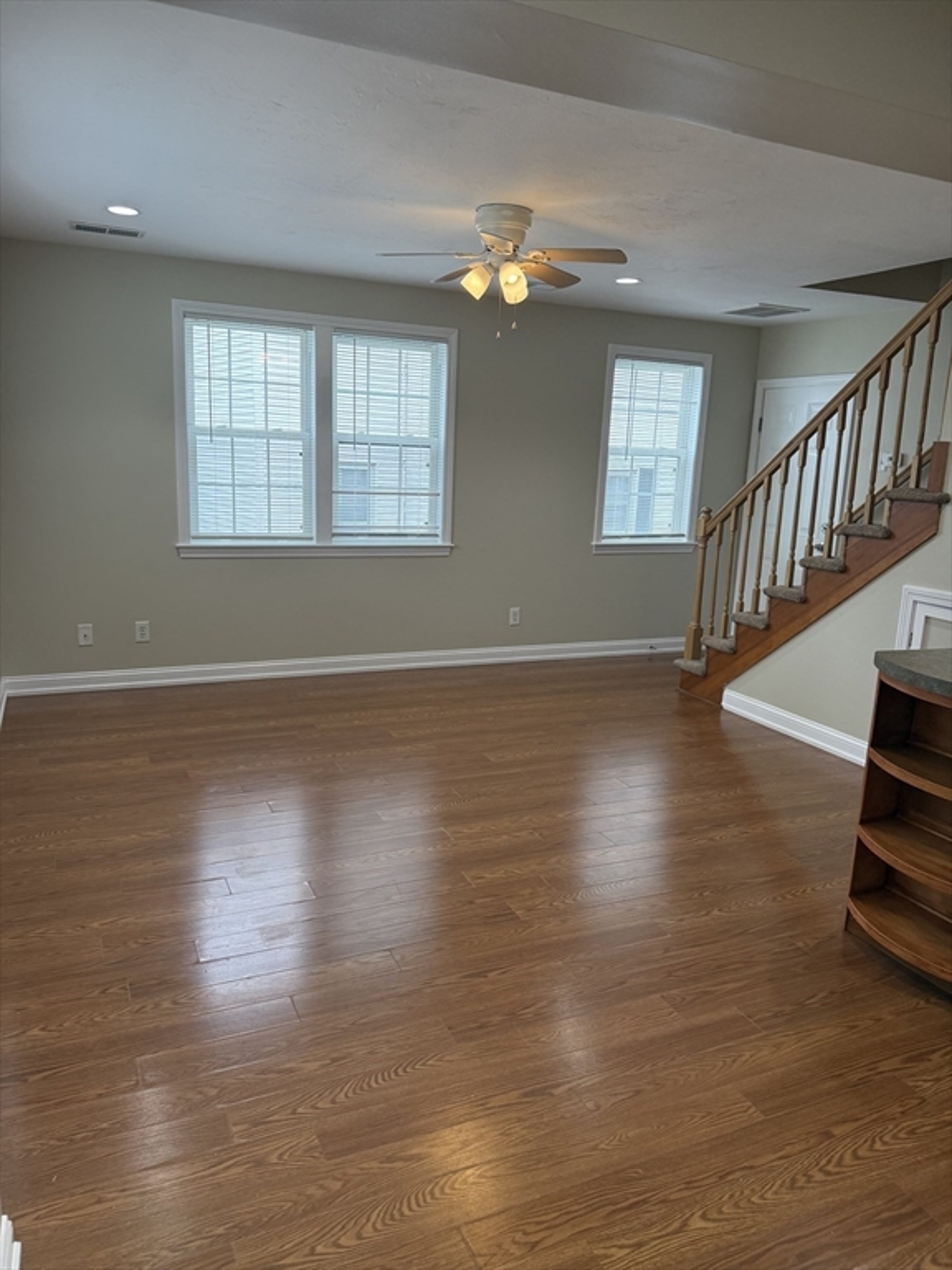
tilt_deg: -12.2
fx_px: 880
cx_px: 476
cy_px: 635
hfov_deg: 56.8
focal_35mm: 24
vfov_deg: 71.6
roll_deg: -2.3
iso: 200
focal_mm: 6.76
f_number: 1.78
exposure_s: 1/234
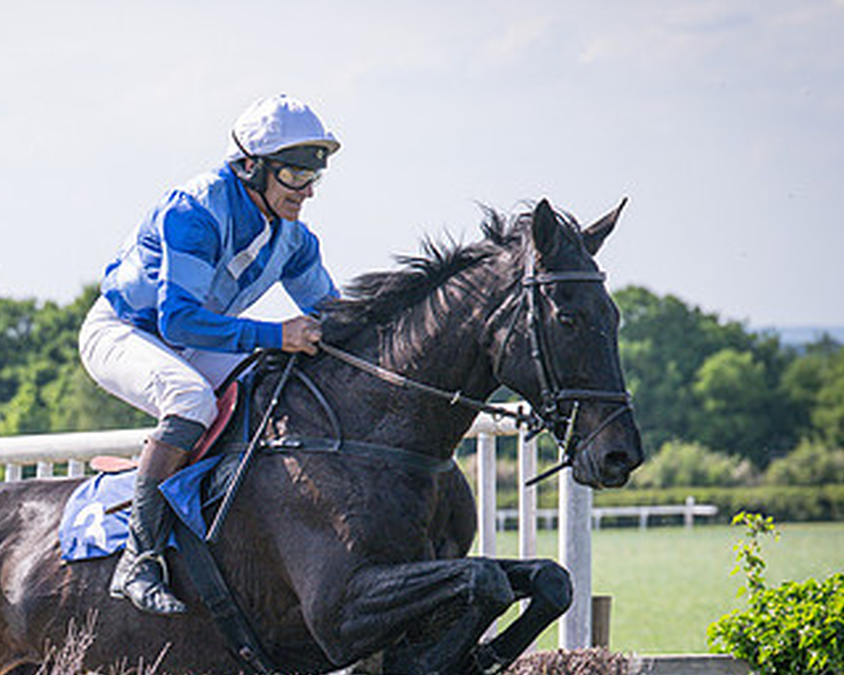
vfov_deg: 7.4
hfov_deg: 9.2
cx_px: 182
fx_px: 5246
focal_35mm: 210
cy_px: 495
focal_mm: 93
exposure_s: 1/3200
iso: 400
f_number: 4
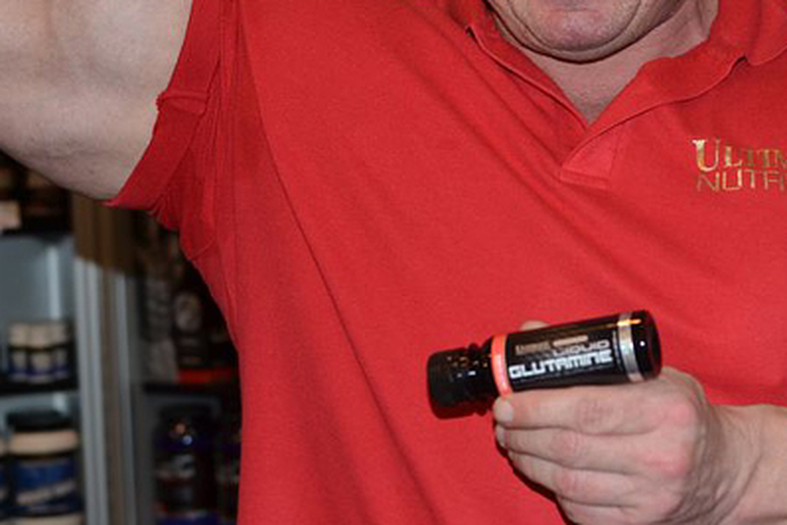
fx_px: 1836
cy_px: 91
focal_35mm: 84
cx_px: 513
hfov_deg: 24.1
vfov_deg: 16.1
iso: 100
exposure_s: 1/60
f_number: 2.8
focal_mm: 28
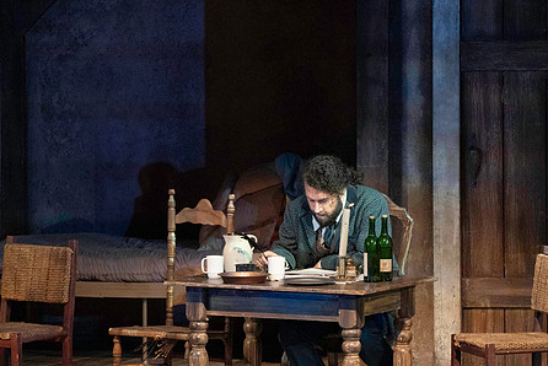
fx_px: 7920
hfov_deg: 4.0
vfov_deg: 2.6
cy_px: 223
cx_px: 285
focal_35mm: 520
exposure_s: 1/320
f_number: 11
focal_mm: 400
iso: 16000
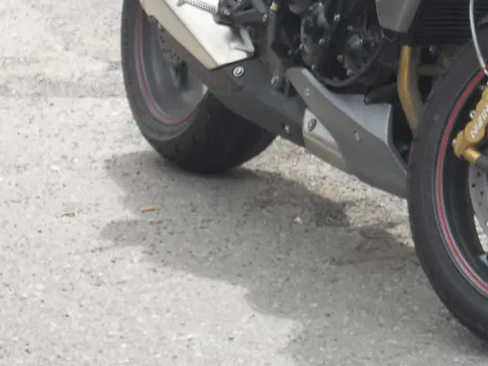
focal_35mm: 216
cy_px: -54
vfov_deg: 6.8
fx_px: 3044
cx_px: 380
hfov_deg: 9.1
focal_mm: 16.5
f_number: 5.4
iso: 80
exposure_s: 1/125
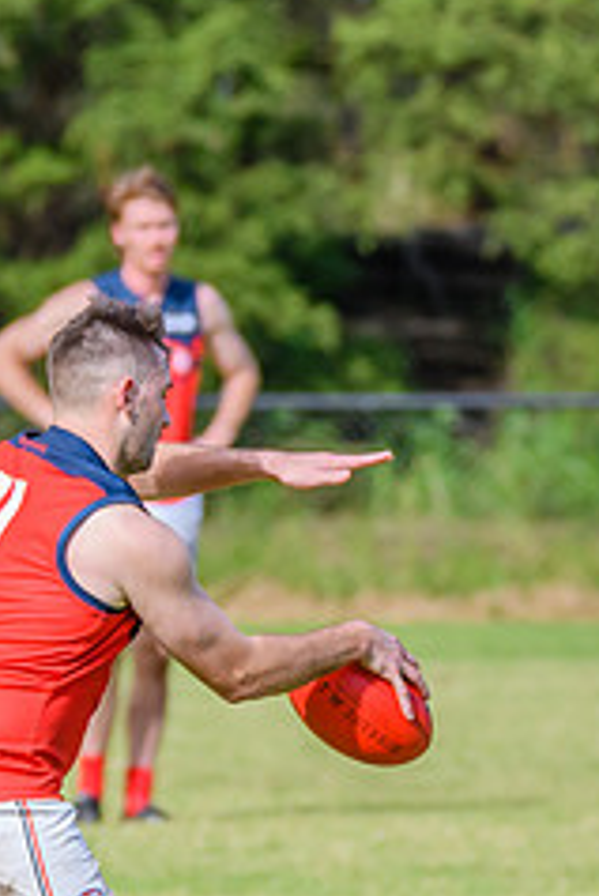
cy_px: 852
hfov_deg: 1.3
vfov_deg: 2.0
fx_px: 26042
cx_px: -26
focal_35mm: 1045
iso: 800
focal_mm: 280
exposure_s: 1/2000
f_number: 7.1
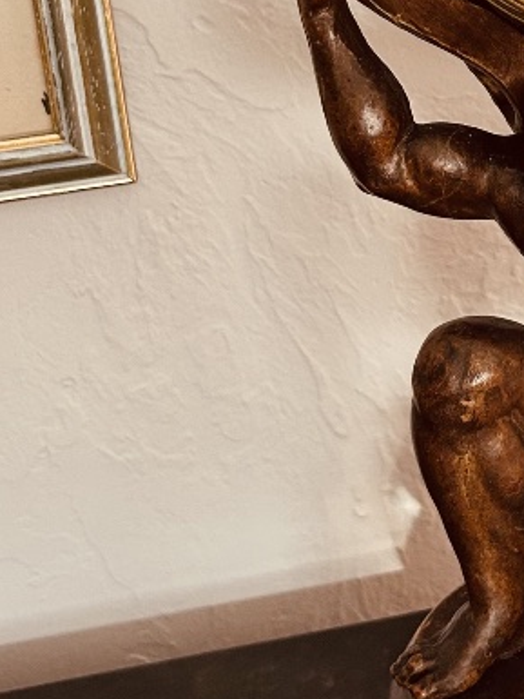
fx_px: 1634
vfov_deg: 23.5
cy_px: 65
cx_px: 611
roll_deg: +2.0
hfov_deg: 17.5
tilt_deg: -14.8
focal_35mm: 81
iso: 125
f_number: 1.5
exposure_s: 1/121
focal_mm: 5.7
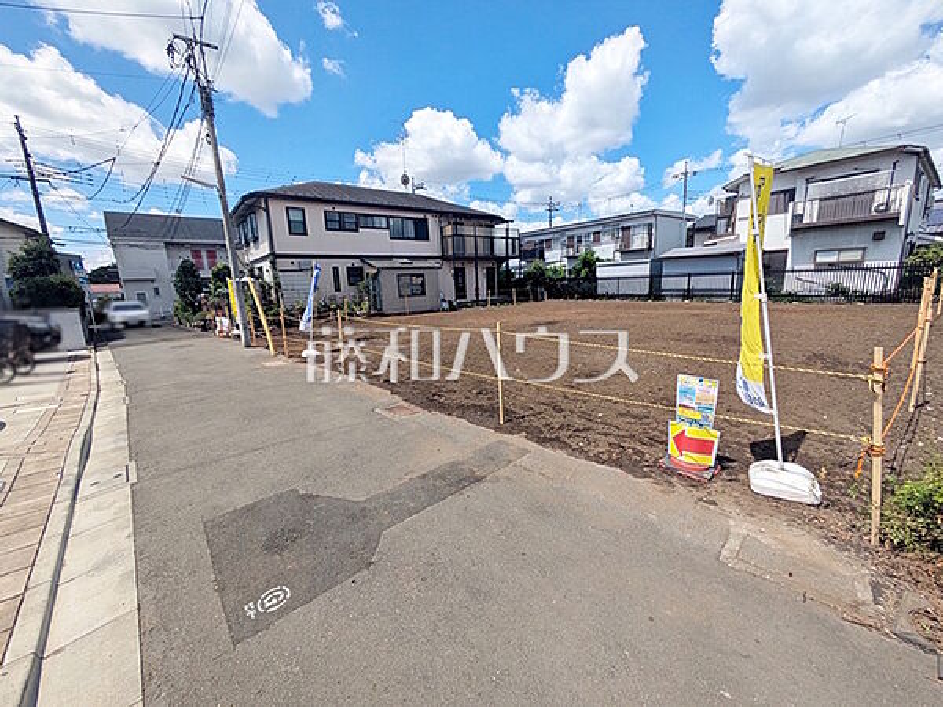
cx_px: 472
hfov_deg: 102.1
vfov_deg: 85.7
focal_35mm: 14
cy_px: 354
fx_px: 381
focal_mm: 1.83
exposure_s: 1/2674
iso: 49
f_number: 2.2
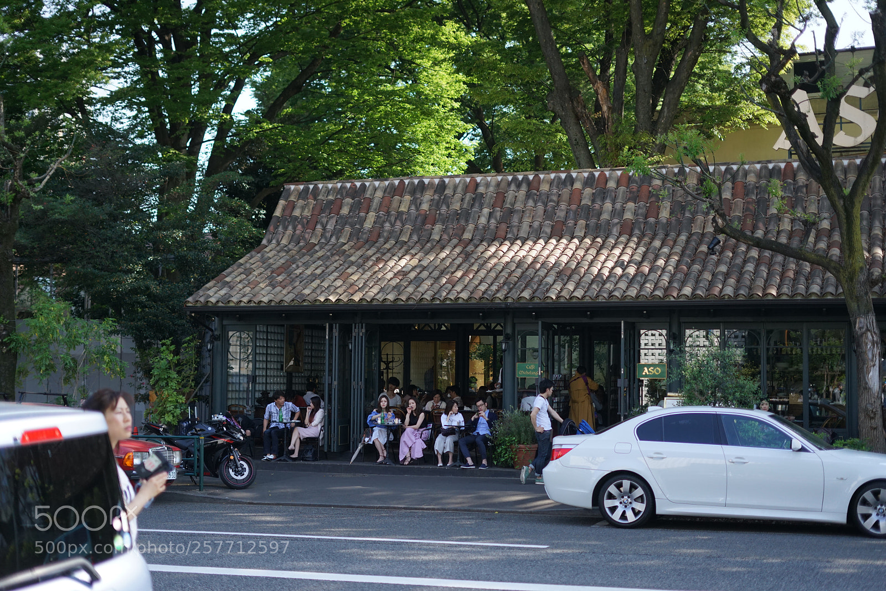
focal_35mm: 50
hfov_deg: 39.6
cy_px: 296
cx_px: 443
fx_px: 1231
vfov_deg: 27.0
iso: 500
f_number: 2
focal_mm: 50
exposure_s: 1/5000
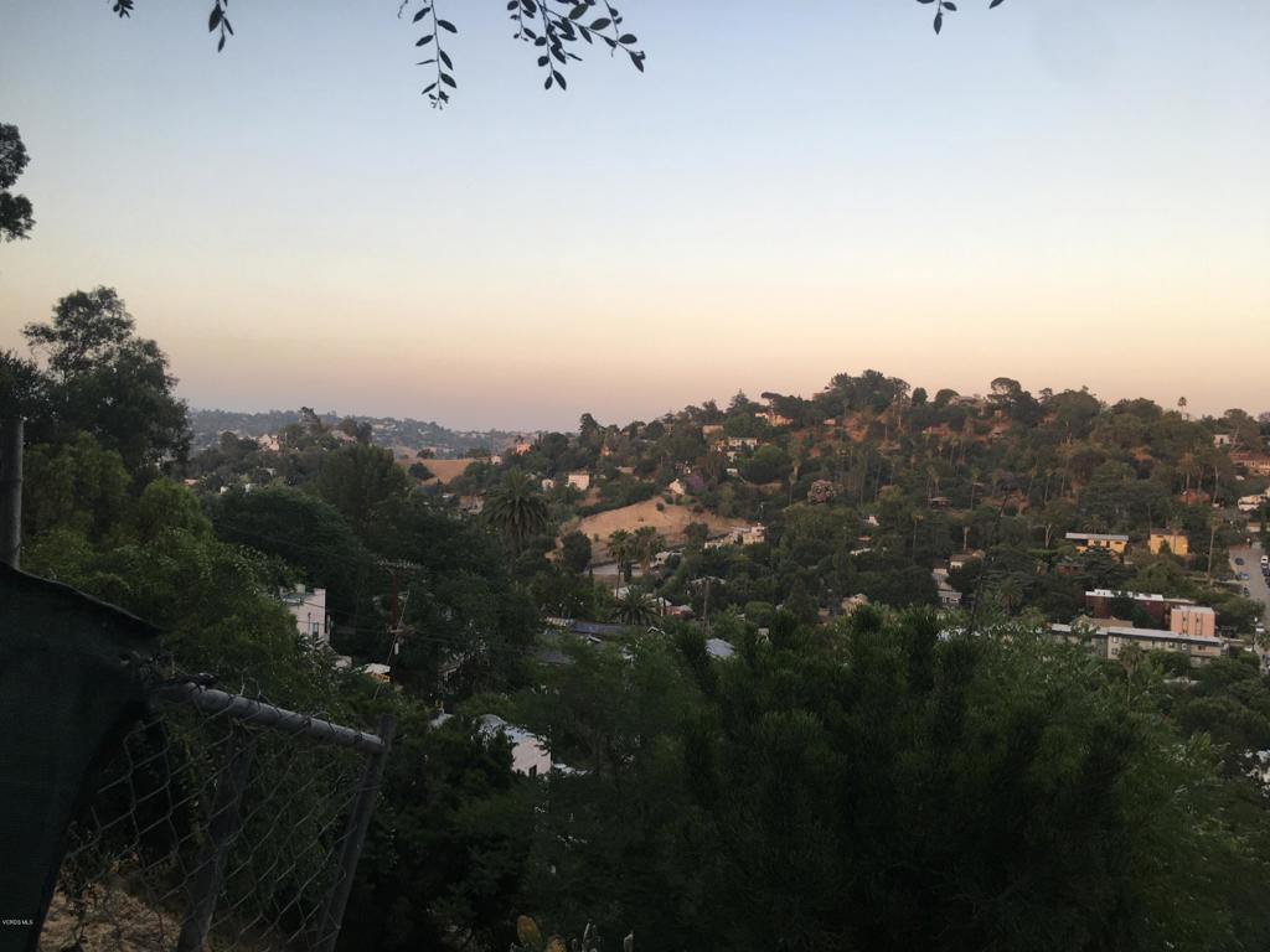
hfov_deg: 61.7
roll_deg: -1.5
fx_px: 1064
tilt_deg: -1.8
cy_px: 476
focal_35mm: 29
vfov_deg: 48.2
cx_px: 635
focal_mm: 4.15
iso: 32
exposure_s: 1/120
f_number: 2.2
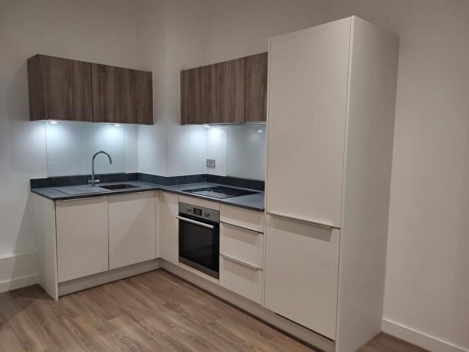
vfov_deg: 53.1
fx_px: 352
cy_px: 176
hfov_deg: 67.3
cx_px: 234
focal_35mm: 26
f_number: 1.8
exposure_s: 1/100
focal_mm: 5.4
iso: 320
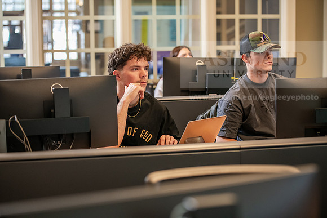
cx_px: 164
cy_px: 109
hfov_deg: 28.8
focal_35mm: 70
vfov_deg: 19.5
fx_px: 636
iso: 1600
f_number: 3.2
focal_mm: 70
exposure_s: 1/200
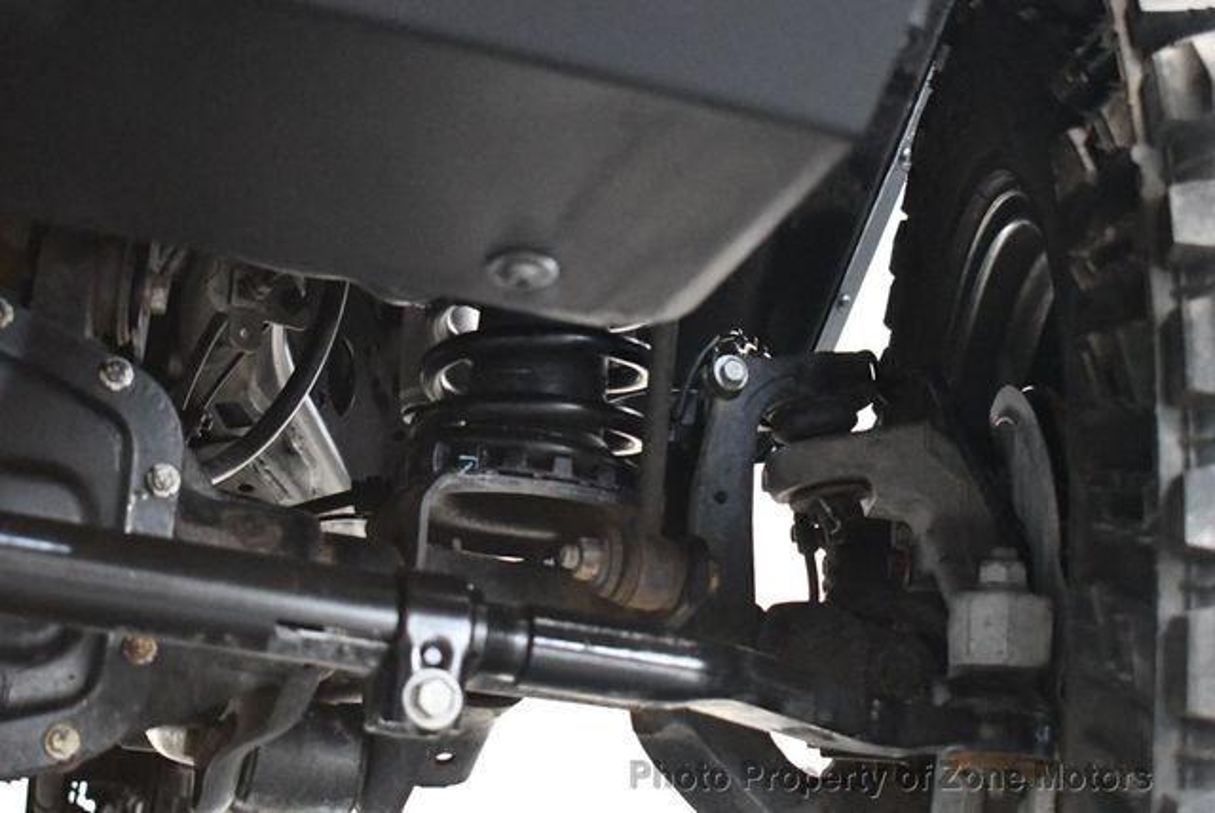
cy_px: 406
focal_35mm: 68
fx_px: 2297
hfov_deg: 29.6
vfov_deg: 20.1
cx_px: 608
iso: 9000
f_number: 4.5
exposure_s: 1/60
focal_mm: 34
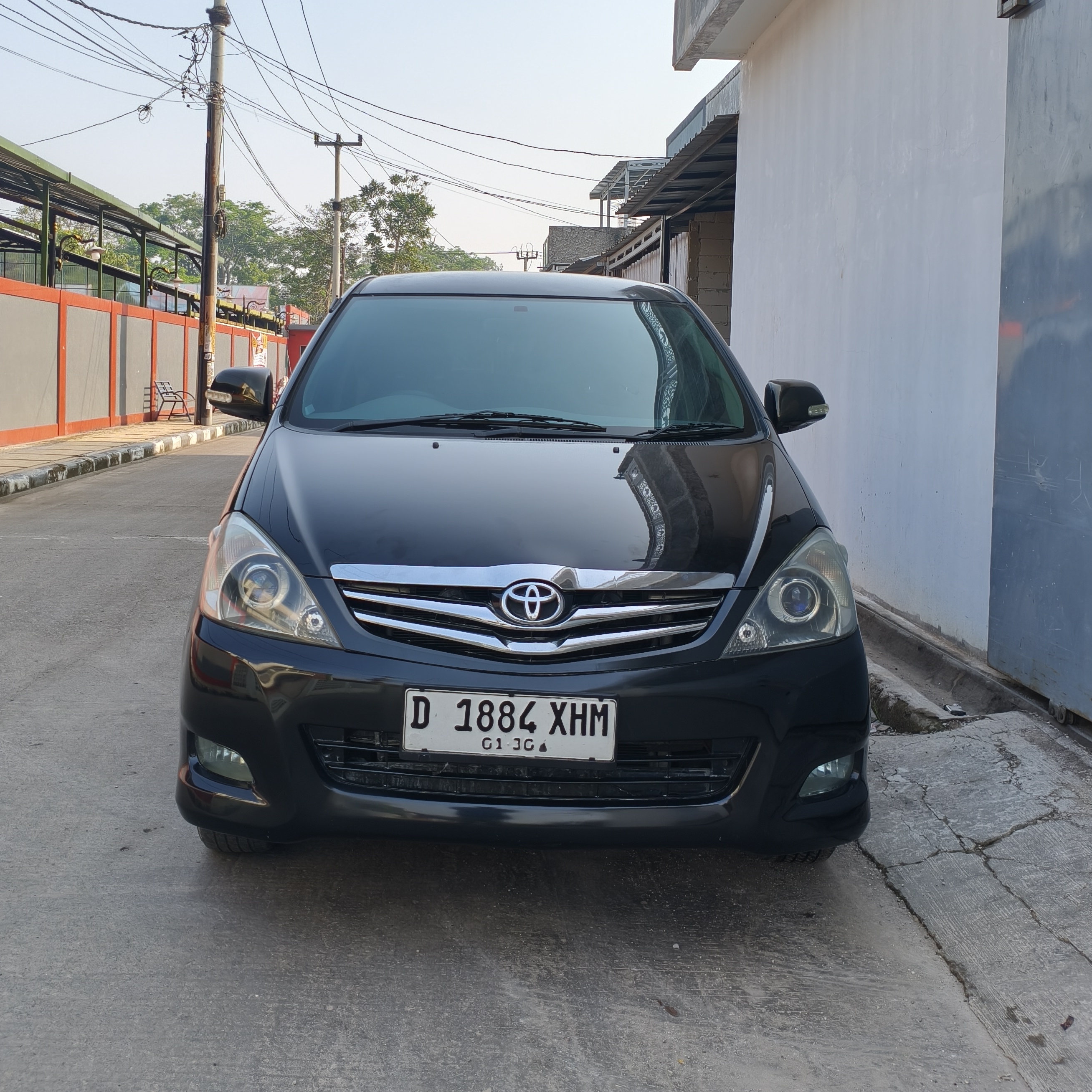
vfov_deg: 45.6
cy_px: 394
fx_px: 1285
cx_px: 501
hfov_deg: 46.0
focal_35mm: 36
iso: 80
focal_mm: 4.94
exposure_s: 1/396
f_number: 1.5
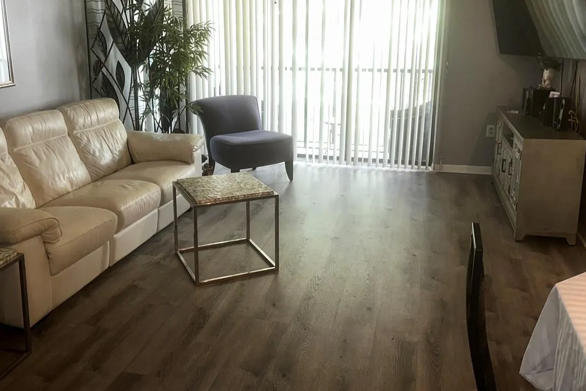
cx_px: 266
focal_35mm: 34
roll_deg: +0.4
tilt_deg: -13.5
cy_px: 142
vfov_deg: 38.6
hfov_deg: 55.7
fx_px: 553
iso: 100
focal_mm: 6.86
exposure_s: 1/30
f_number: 1.78
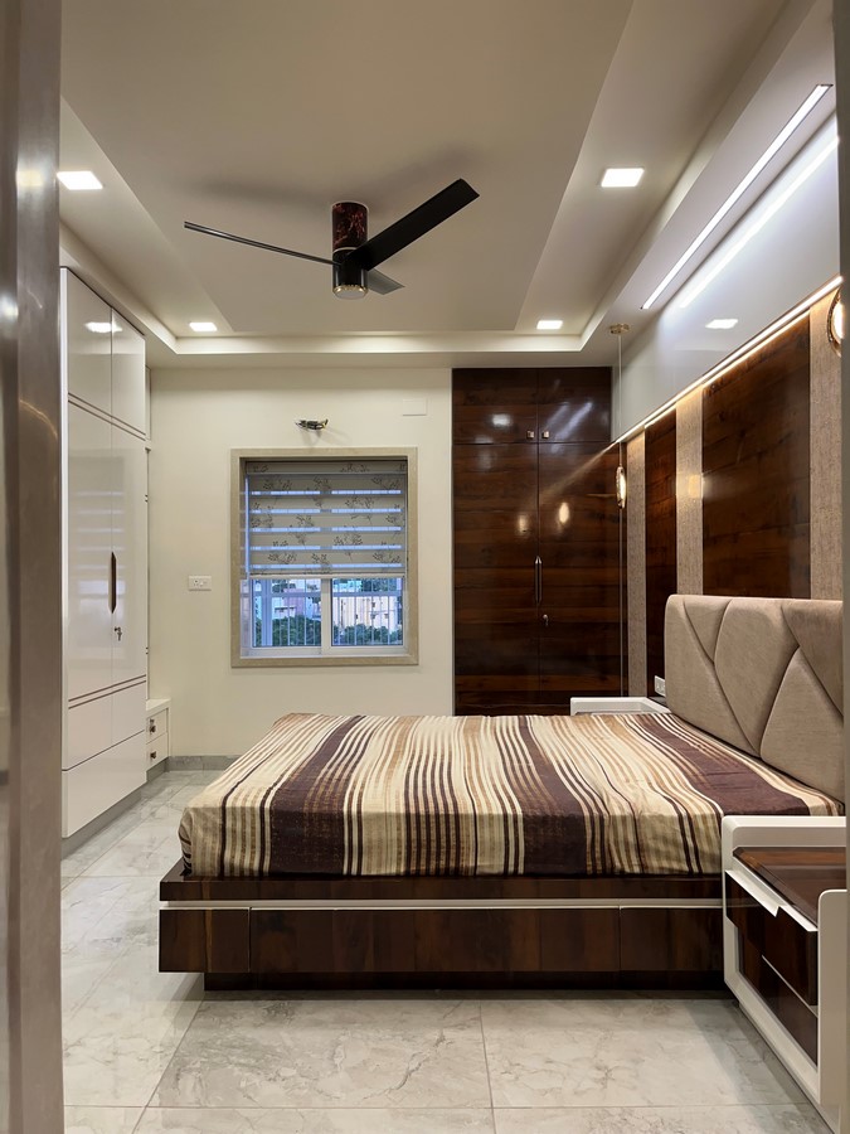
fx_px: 851
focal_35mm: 26
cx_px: 425
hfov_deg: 53.1
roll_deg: +1.0
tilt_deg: +0.7
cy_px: 567
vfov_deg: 67.3
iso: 64
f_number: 1.6
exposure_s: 1/100
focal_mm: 5.1
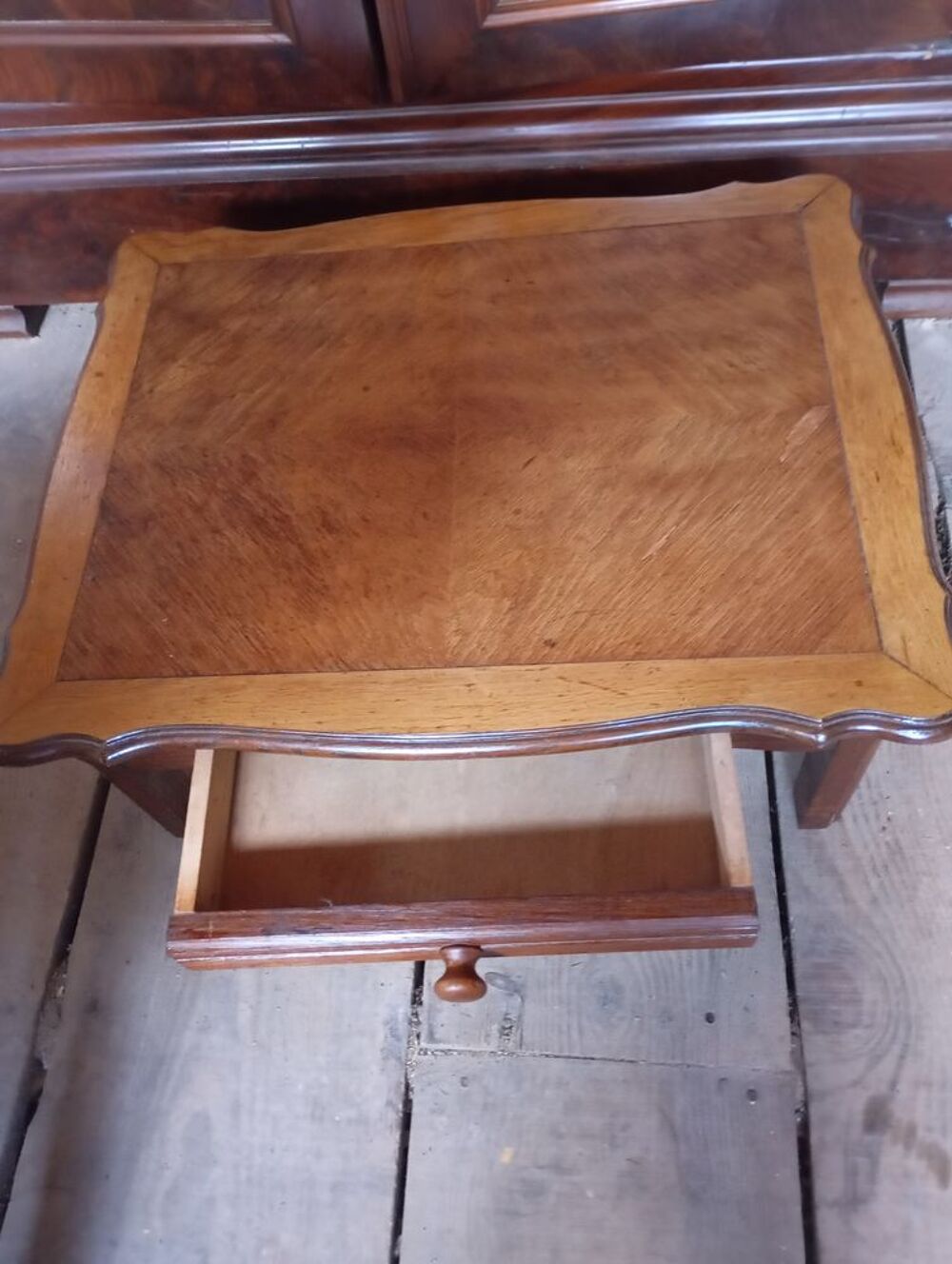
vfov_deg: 63.4
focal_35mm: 28
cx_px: 476
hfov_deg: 49.9
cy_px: 632
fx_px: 1024
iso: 5321
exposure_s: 1/16.7
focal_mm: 4.27
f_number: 1.8
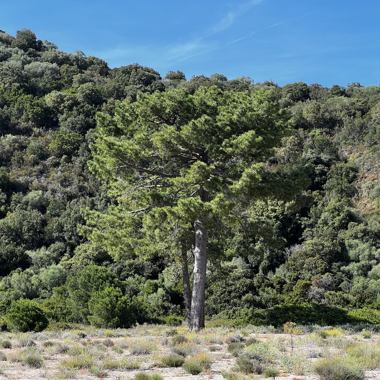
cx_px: 187
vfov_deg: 19.1
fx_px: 1130
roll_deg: +1.9
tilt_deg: +6.5
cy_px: 190
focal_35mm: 91
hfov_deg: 19.1
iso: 32
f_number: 2.8
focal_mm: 9
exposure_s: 1/345
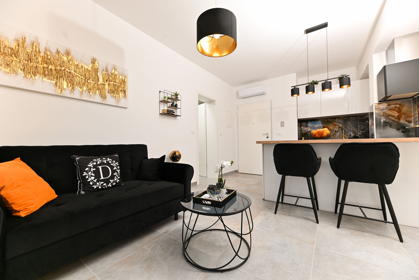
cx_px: 210
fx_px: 163
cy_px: 140
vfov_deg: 81.3
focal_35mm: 14
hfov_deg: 104.2
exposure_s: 1/200
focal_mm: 14
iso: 100
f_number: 6.3
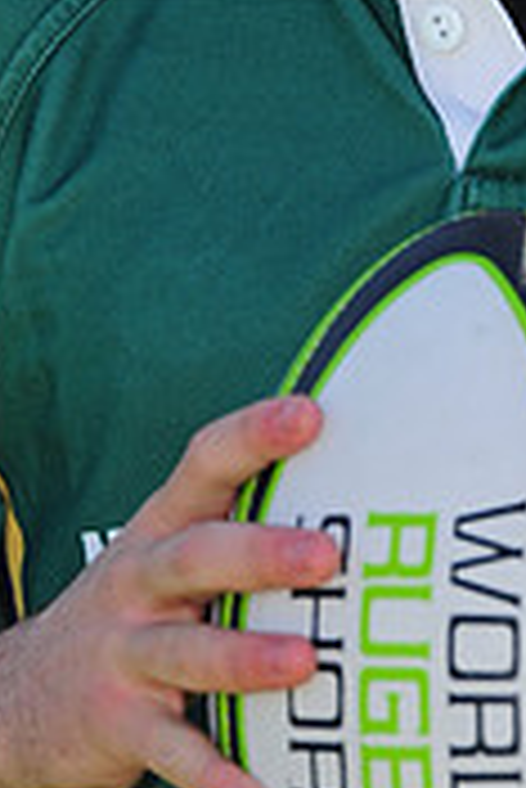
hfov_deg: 2.1
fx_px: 14457
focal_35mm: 661
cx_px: 481
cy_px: -149
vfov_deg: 3.1
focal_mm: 200
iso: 200
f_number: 4.5
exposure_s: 1/640
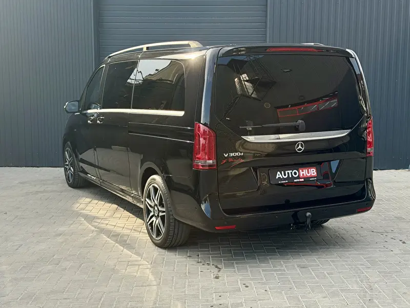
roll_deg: +0.2
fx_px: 569
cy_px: 154
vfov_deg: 30.3
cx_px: 205
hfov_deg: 39.7
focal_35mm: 48
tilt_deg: -6.7
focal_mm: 6.76
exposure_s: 1/606
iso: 100
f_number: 1.78
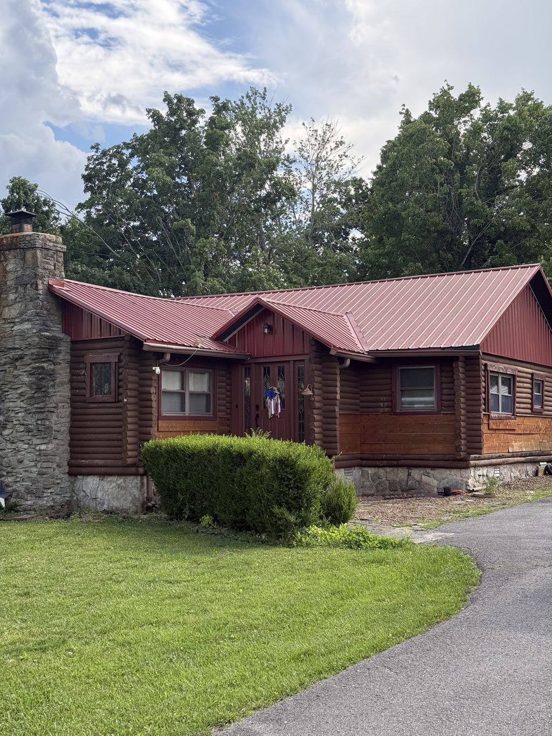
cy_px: 368
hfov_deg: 30.3
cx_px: 276
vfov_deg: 39.7
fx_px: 1020
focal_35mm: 48
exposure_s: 1/1222
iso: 80
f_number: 1.78
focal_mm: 6.76
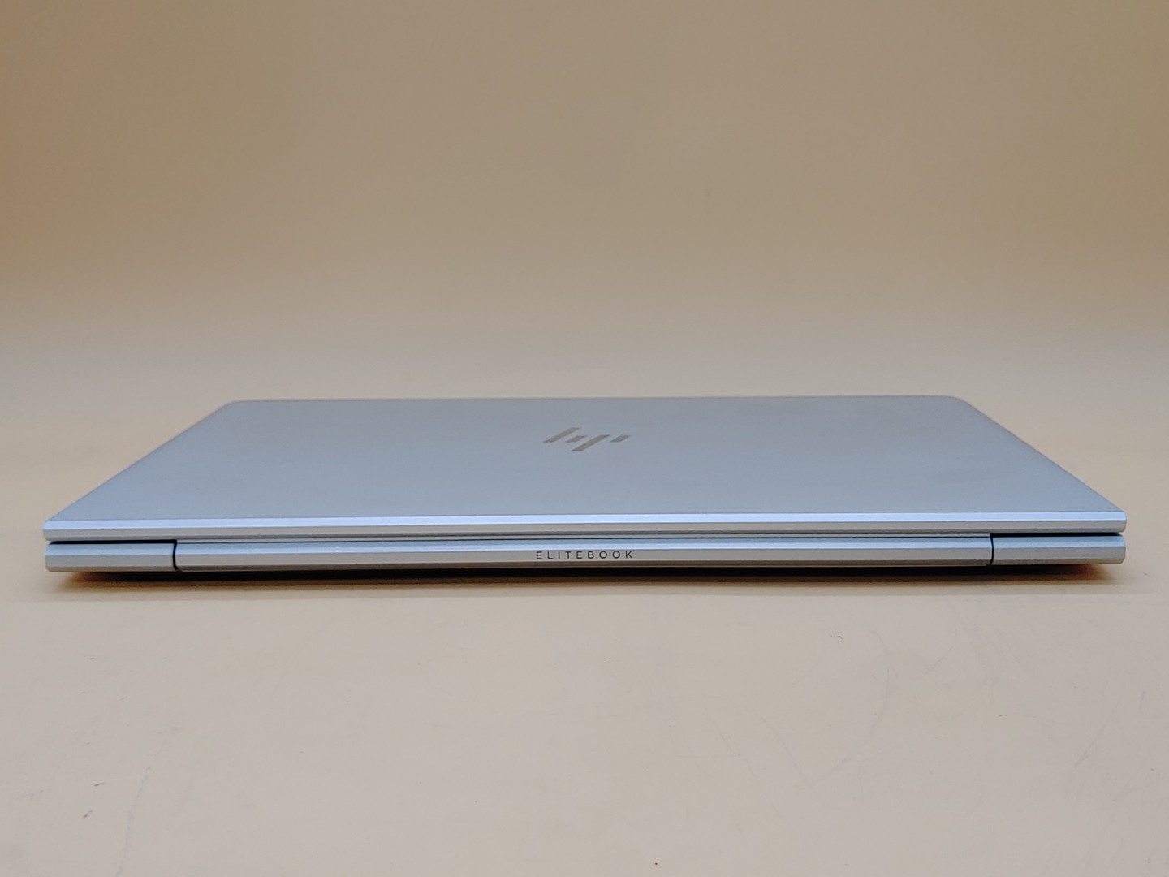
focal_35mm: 41
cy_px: 438
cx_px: 584
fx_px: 1385
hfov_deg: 45.8
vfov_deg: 35.1
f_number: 1.8
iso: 50
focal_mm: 4.36
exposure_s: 1/130
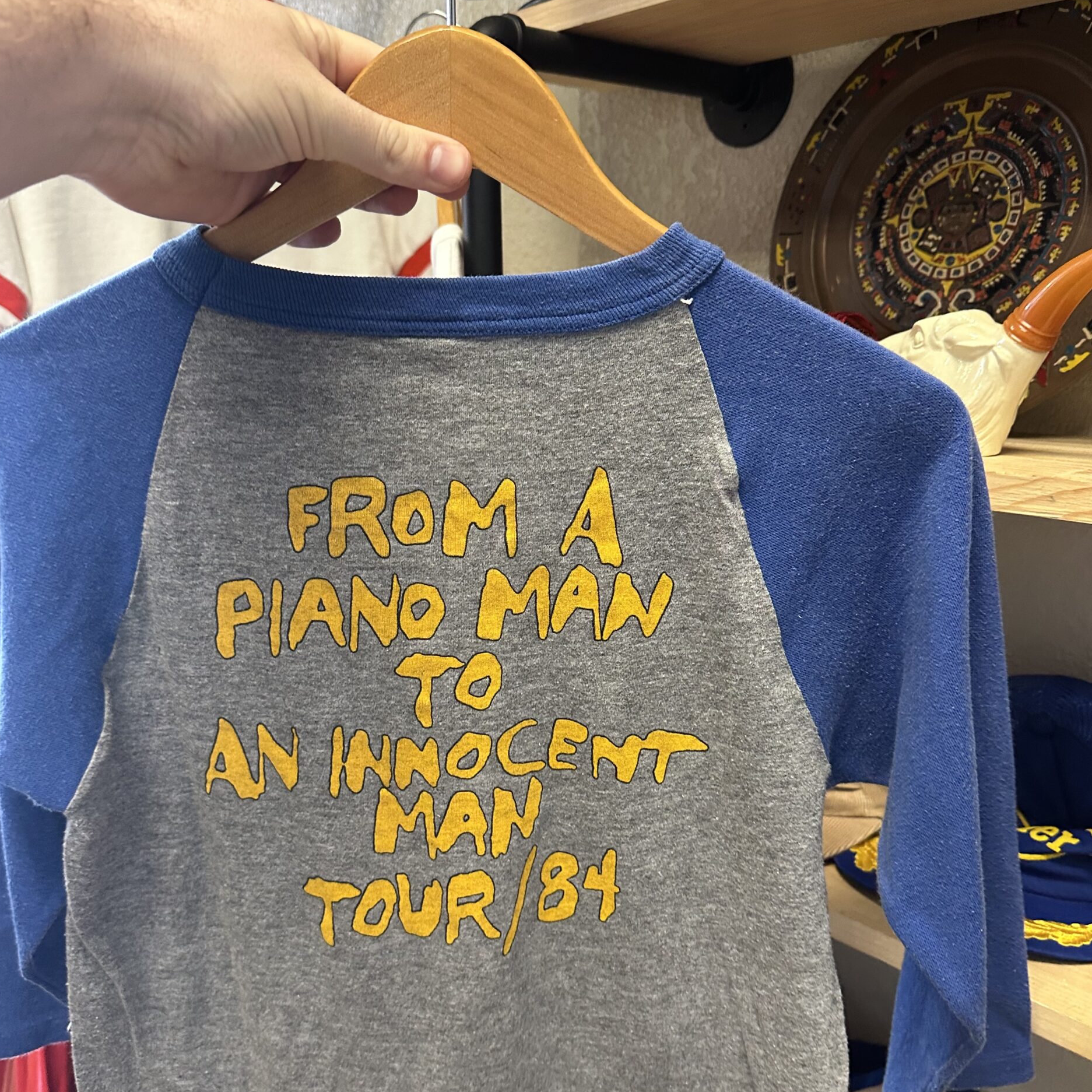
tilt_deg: -13.2
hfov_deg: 55.6
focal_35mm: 29
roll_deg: +2.7
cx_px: 542
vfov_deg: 55.6
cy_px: 581
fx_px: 1035
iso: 320
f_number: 1.78
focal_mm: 6.86
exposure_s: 1/60
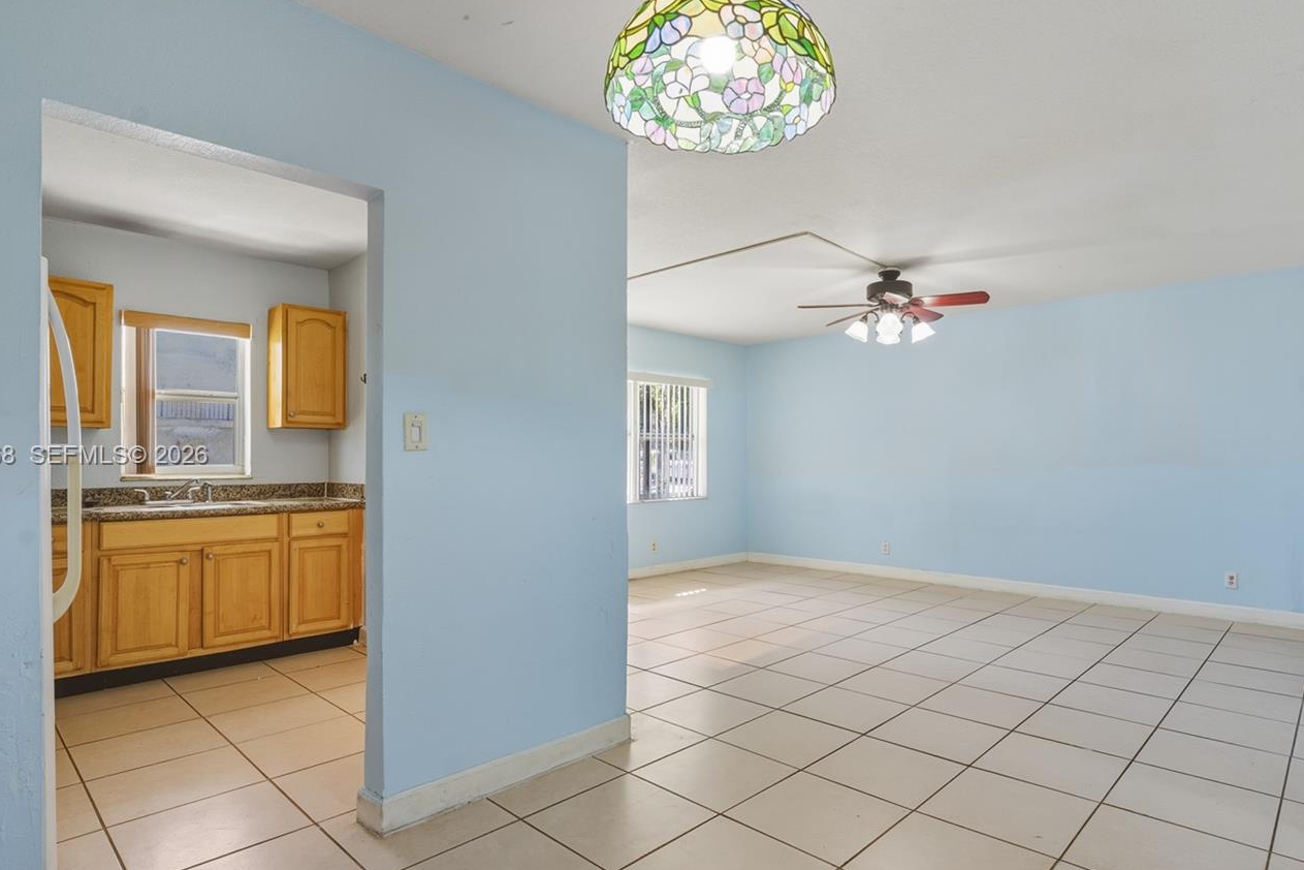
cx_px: 712
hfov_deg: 86.7
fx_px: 688
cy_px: 457
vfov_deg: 64.5
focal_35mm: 19
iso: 100
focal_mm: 15
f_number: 8
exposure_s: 1/20
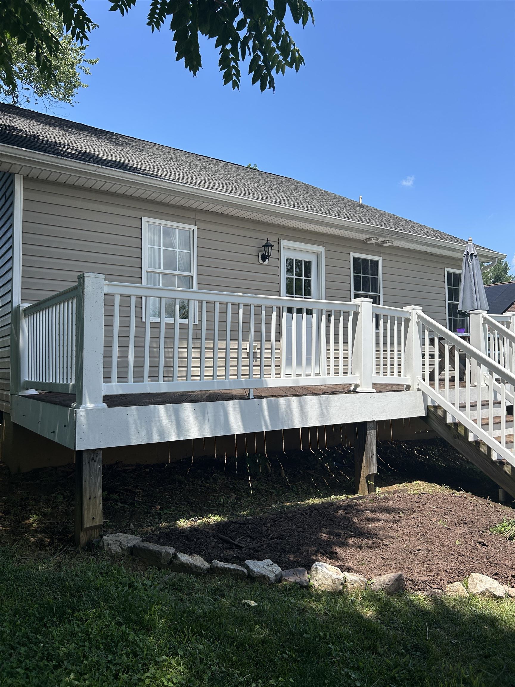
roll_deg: +2.2
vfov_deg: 67.3
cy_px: 344
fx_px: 516
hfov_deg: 53.1
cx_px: 258
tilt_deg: +4.7
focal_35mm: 26
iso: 50
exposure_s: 1/2513
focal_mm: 5.7
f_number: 1.5
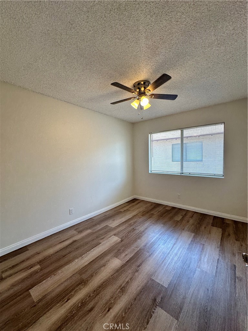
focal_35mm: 14
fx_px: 134
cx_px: 124
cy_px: 166
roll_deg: +1.0
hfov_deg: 85.7
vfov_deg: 102.1
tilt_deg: -2.9
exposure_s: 1/120
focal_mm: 2.22
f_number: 2.2
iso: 64
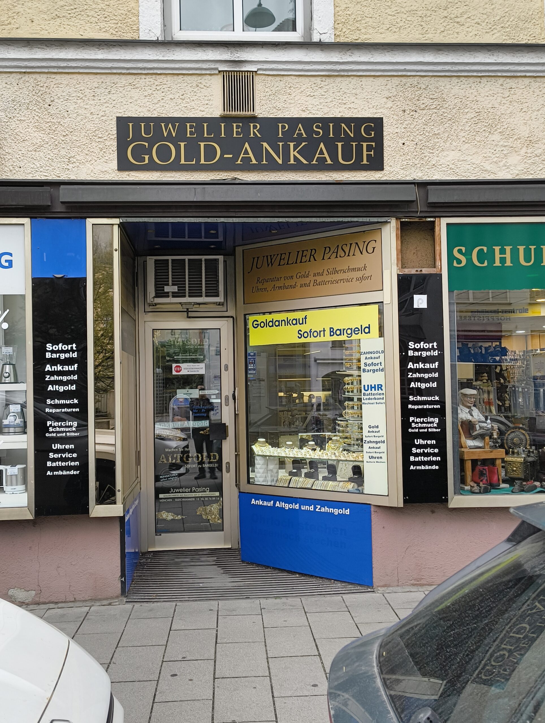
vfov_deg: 51.3
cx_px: 272
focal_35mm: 36
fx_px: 754
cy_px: 362
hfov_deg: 39.8
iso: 100
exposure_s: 1/190
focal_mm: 5.56
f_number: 1.87
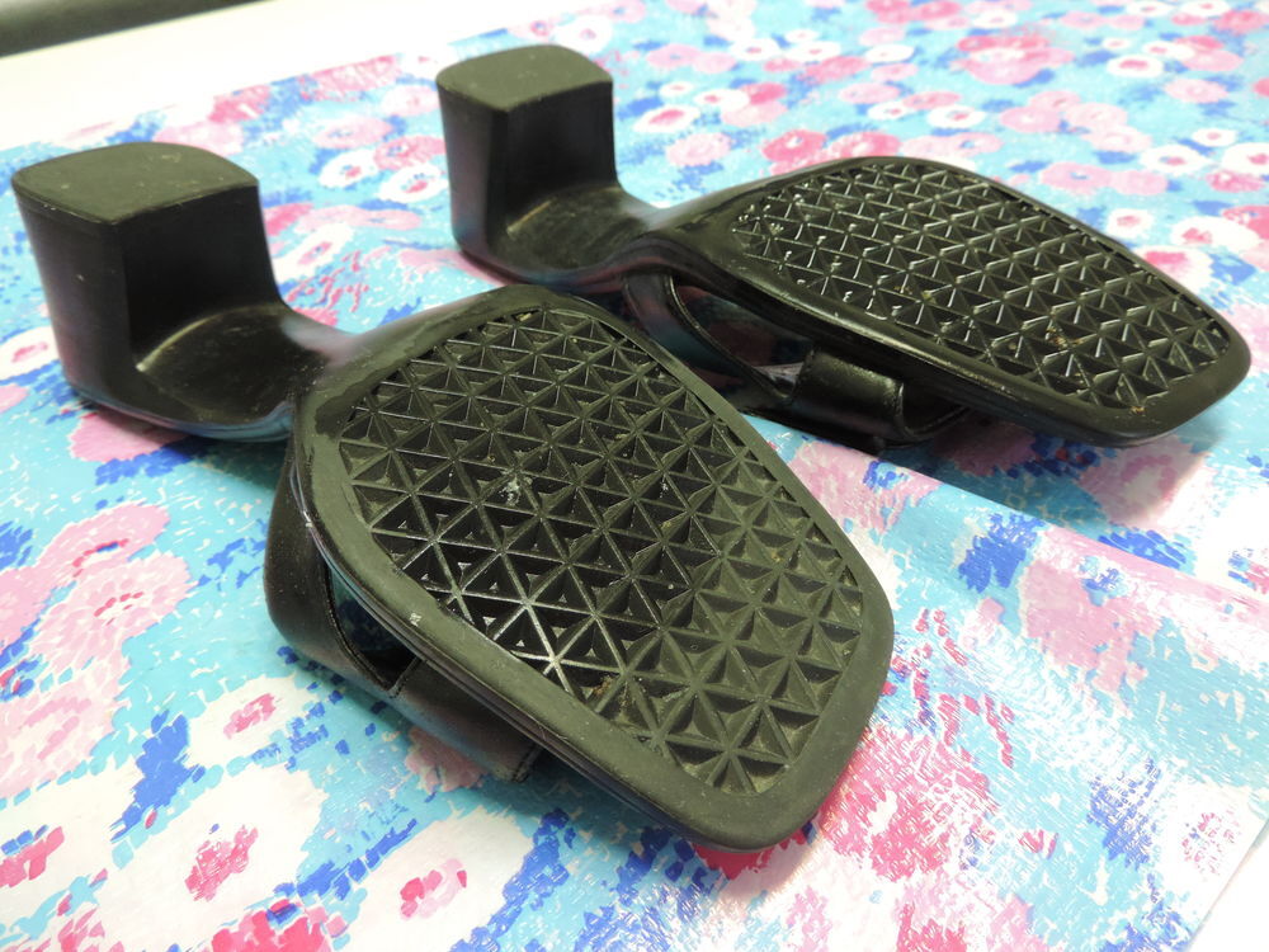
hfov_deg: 71.6
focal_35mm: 24
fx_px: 880
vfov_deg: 56.8
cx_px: 634
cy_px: 476
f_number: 3
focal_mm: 4.3
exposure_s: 1/30
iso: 400
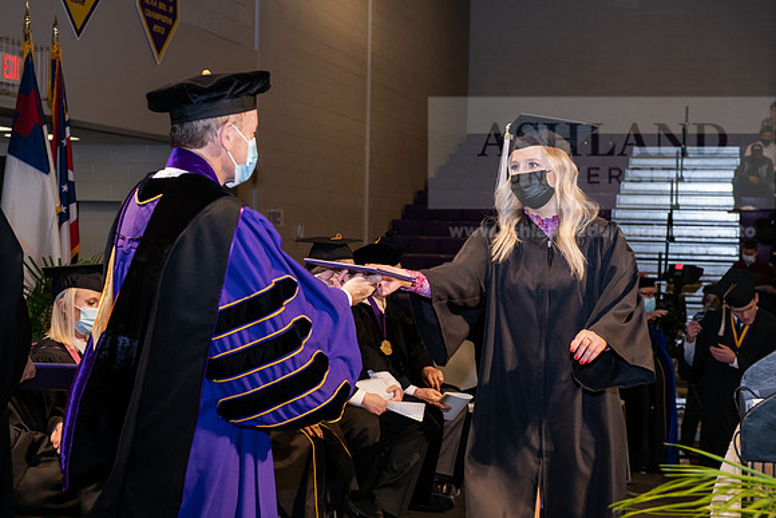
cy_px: 259
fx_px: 1337
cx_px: 388
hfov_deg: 32.4
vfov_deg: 21.9
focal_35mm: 62
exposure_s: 1/200
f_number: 6.3
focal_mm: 62
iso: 1600
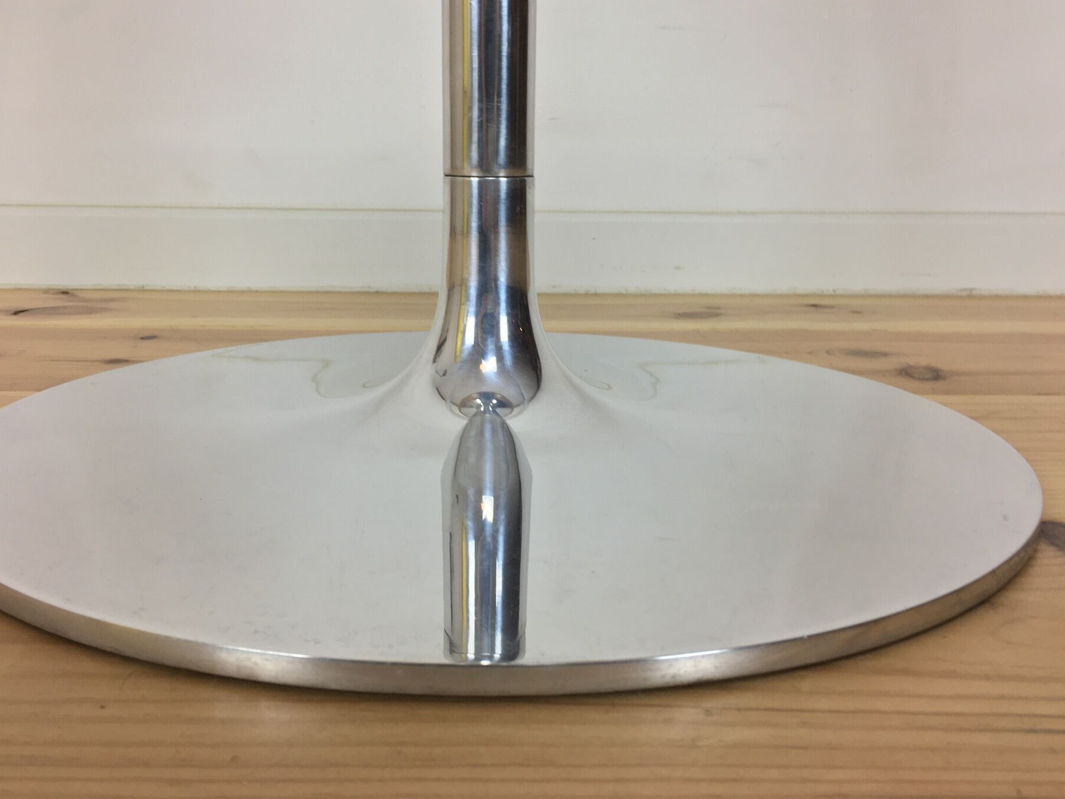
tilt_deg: -13.0
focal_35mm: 32
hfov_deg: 56.8
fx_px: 984
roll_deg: -0.7
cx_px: 504
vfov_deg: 44.1
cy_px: 374
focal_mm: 4.15
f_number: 2.2
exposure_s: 1/33
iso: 32
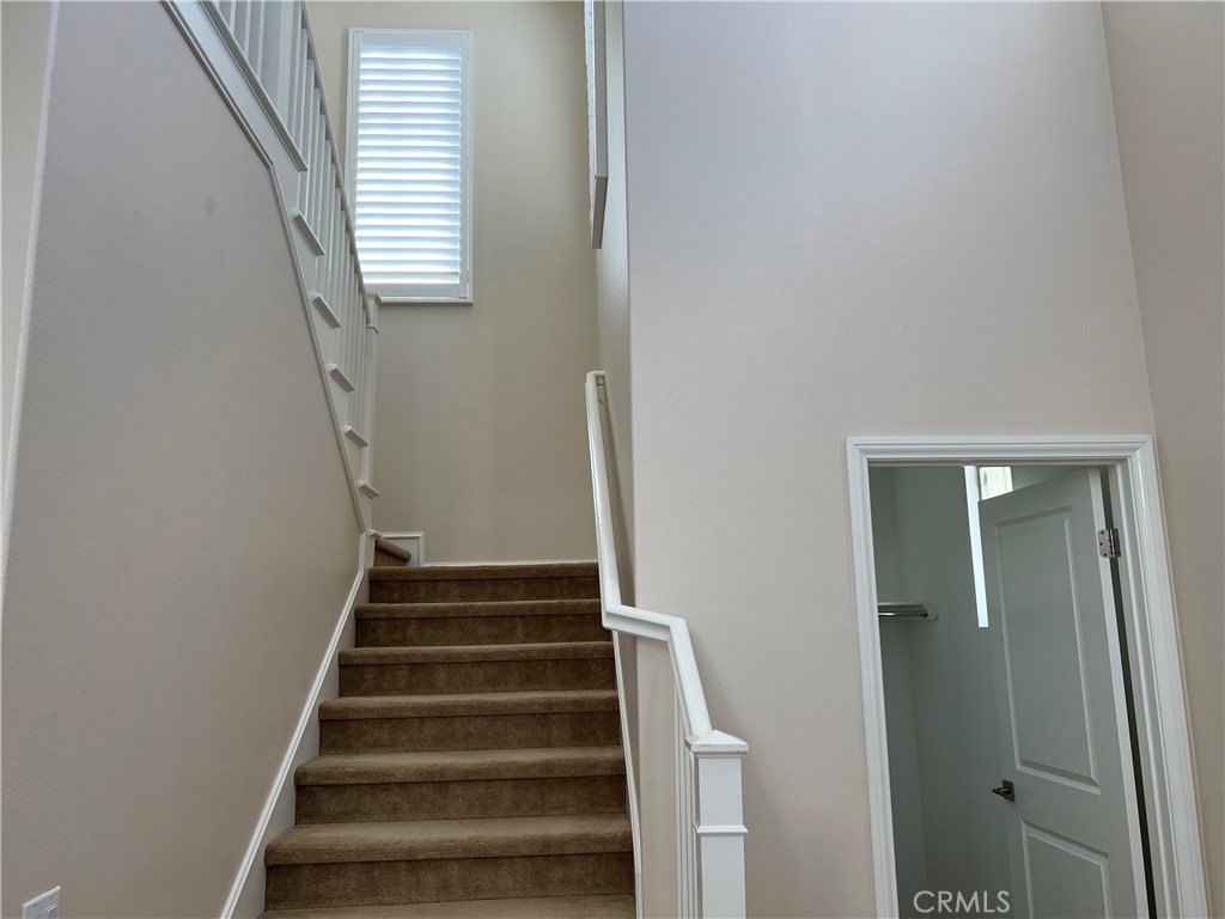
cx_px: 612
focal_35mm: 26
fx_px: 920
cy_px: 460
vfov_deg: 53.1
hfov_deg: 67.3
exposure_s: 1/200
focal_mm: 5.7
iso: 40
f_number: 1.5
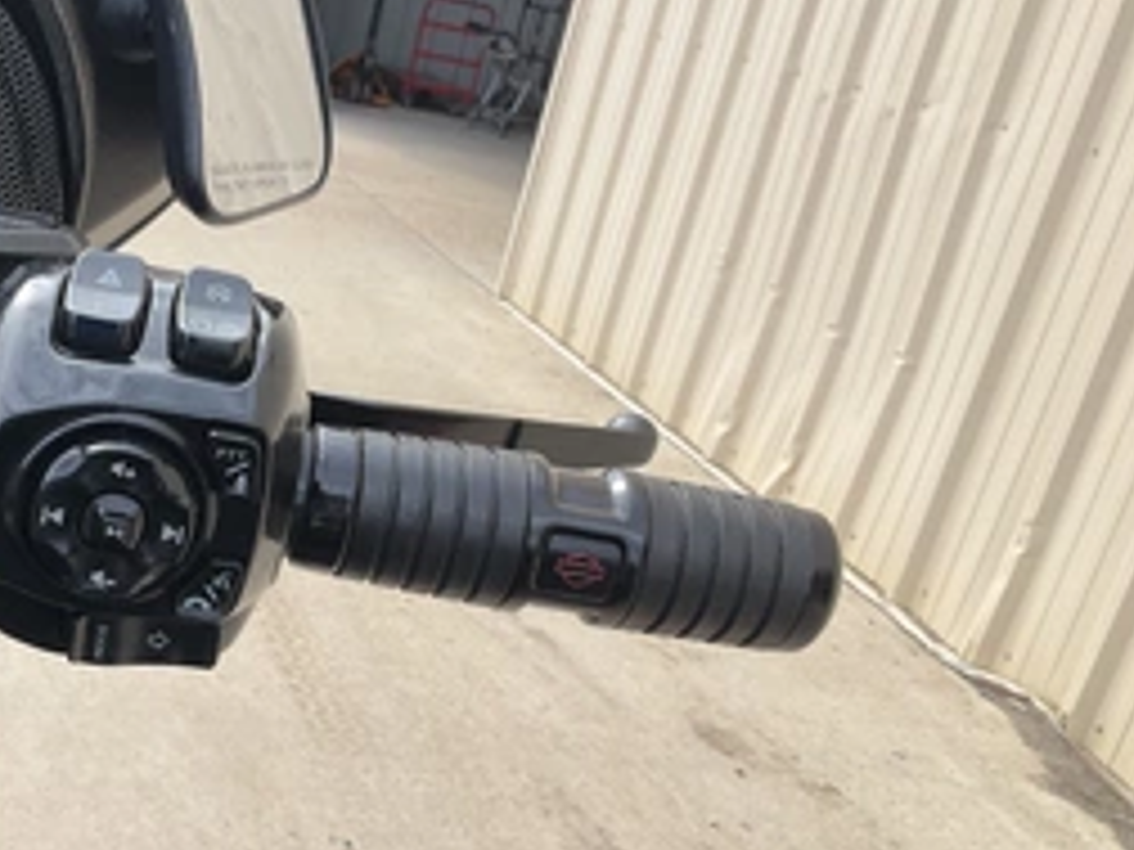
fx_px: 1507
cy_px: 490
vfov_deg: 31.5
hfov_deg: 39.9
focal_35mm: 46
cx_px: 256
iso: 25
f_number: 1.8
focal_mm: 3
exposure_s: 1/1250
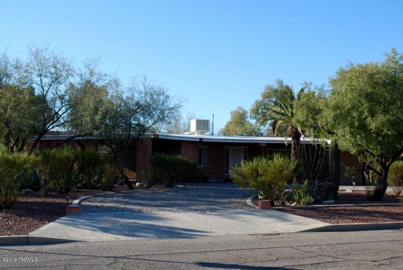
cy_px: 135
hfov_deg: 41.1
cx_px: 202
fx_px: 538
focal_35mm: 48
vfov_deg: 28.1
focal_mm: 32
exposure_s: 1/200
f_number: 6.3
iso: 100
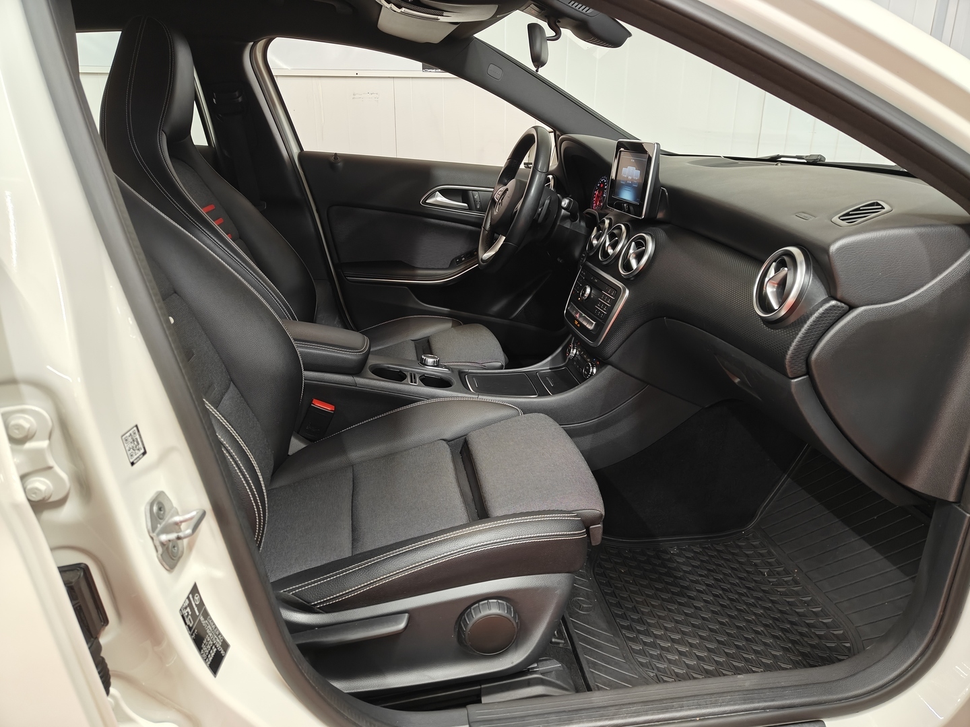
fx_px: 673
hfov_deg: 71.6
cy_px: 364
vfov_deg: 56.8
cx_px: 485
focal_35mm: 24
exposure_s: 1/50
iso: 200
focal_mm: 5.59
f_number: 1.8
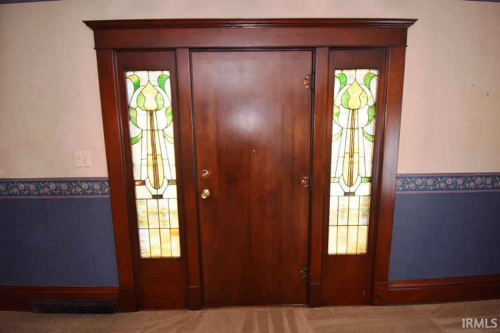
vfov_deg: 77.3
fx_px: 208
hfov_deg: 100.4
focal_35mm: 15
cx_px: 250
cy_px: 166
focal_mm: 10
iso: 800
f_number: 4.5
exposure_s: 1/100
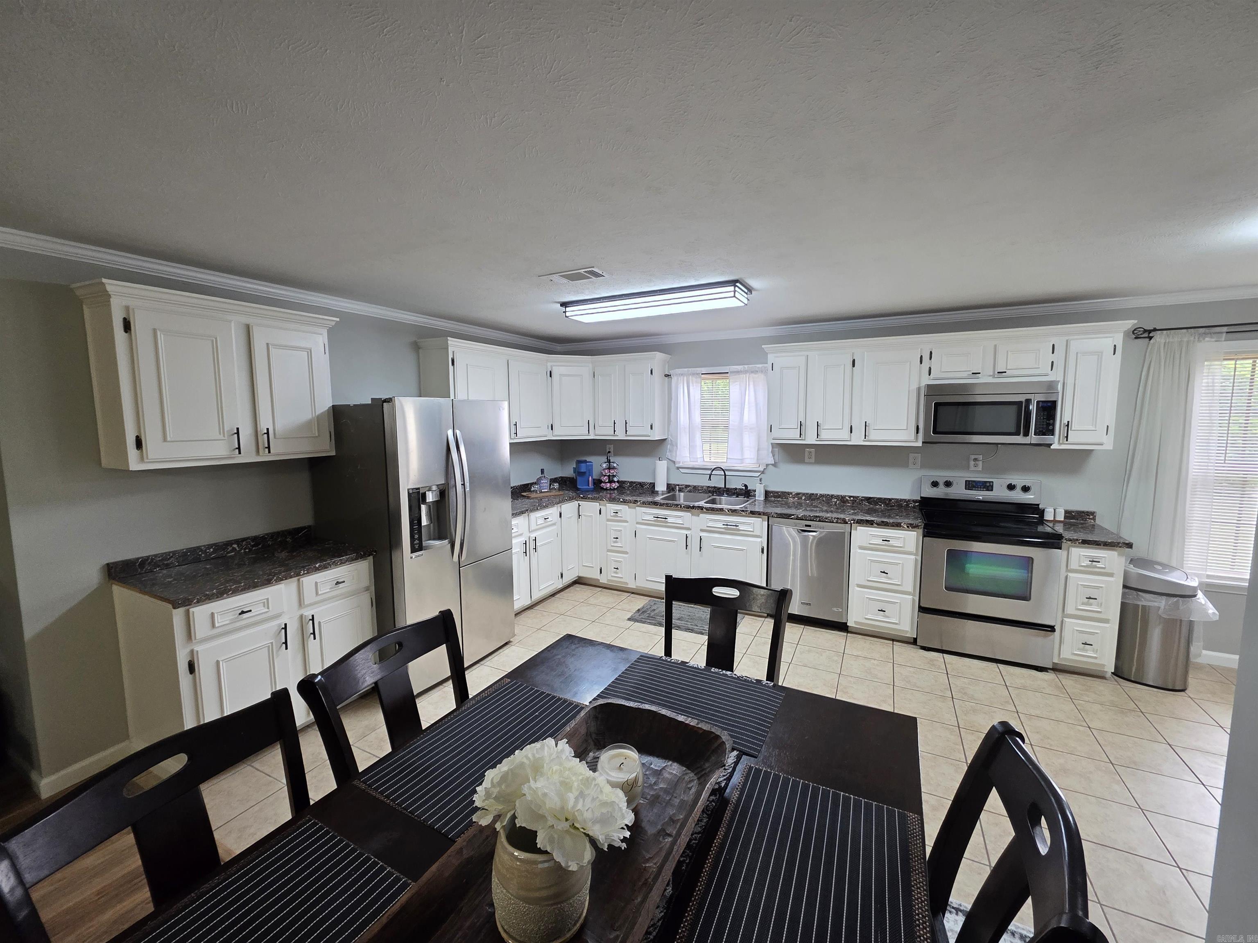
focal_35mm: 13
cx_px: 629
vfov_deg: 89.9
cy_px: 472
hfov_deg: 106.2
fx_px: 472
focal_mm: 2.2
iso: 250
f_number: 1.9
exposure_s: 1/120
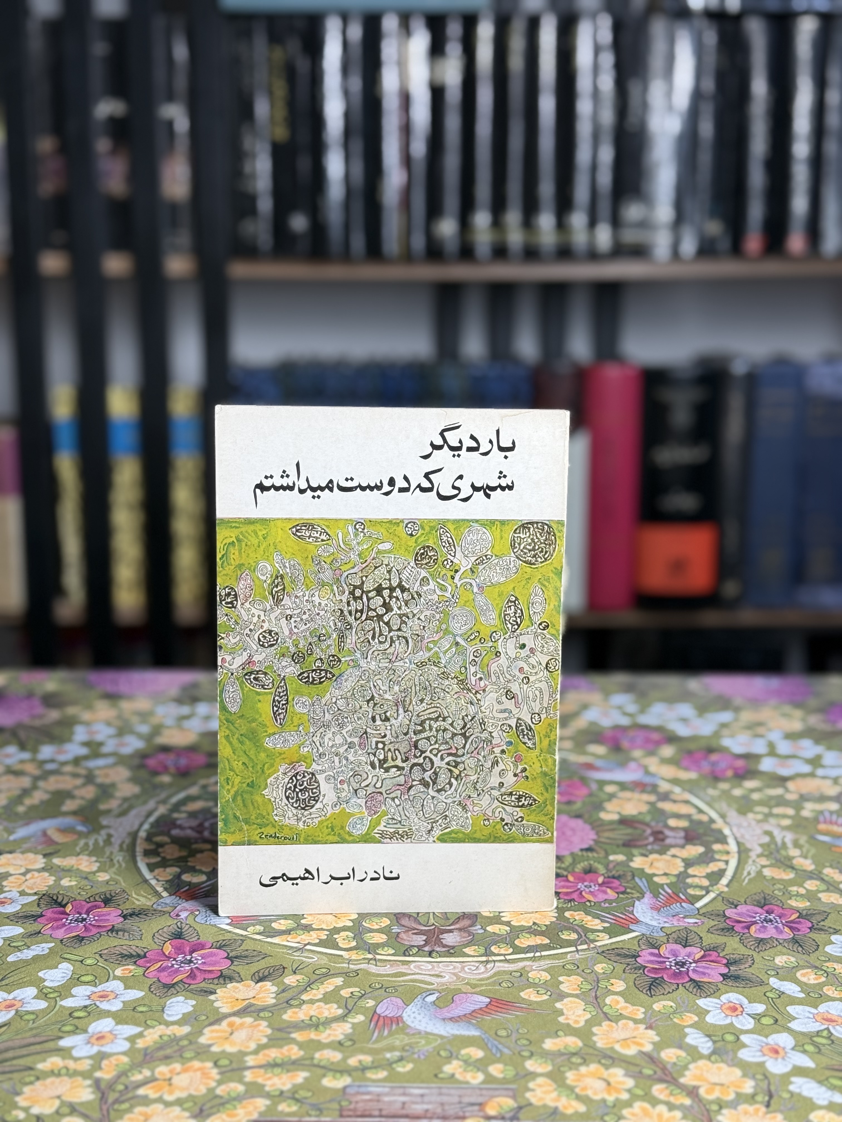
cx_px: 421
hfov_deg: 30.3
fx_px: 1557
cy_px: 561
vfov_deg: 39.7
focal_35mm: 48
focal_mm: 6.76
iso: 64
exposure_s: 1/100
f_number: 1.78
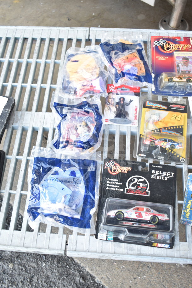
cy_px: 144
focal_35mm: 36
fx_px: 288
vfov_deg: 53.1
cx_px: 96
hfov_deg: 36.9
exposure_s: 1/40
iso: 280
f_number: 4
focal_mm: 24
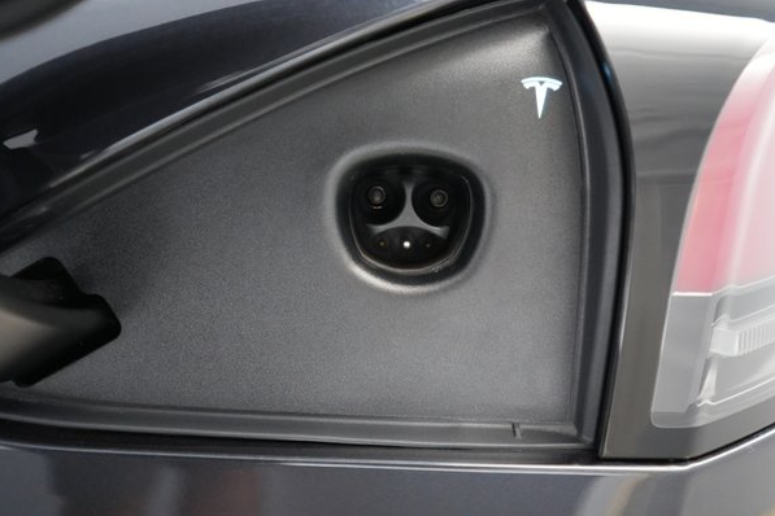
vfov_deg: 43.6
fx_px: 646
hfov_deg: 61.9
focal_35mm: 30
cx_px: 387
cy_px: 244
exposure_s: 1/320
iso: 10000
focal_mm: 28
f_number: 2.8
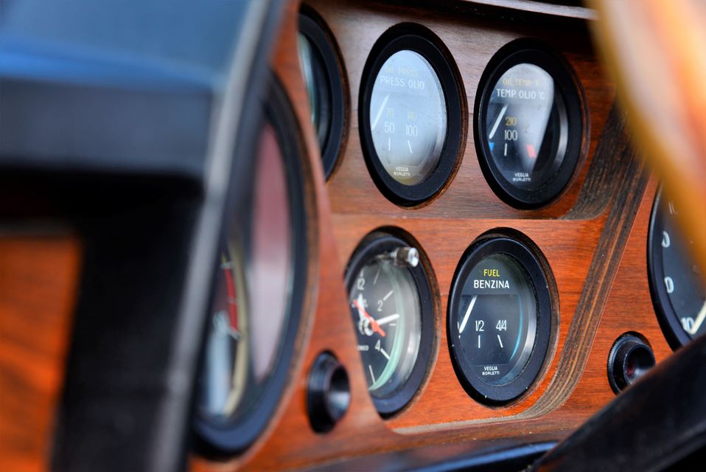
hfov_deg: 17.1
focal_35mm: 120
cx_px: 353
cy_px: 236
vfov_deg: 11.4
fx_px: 2355
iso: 320
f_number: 8
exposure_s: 1/100
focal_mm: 120
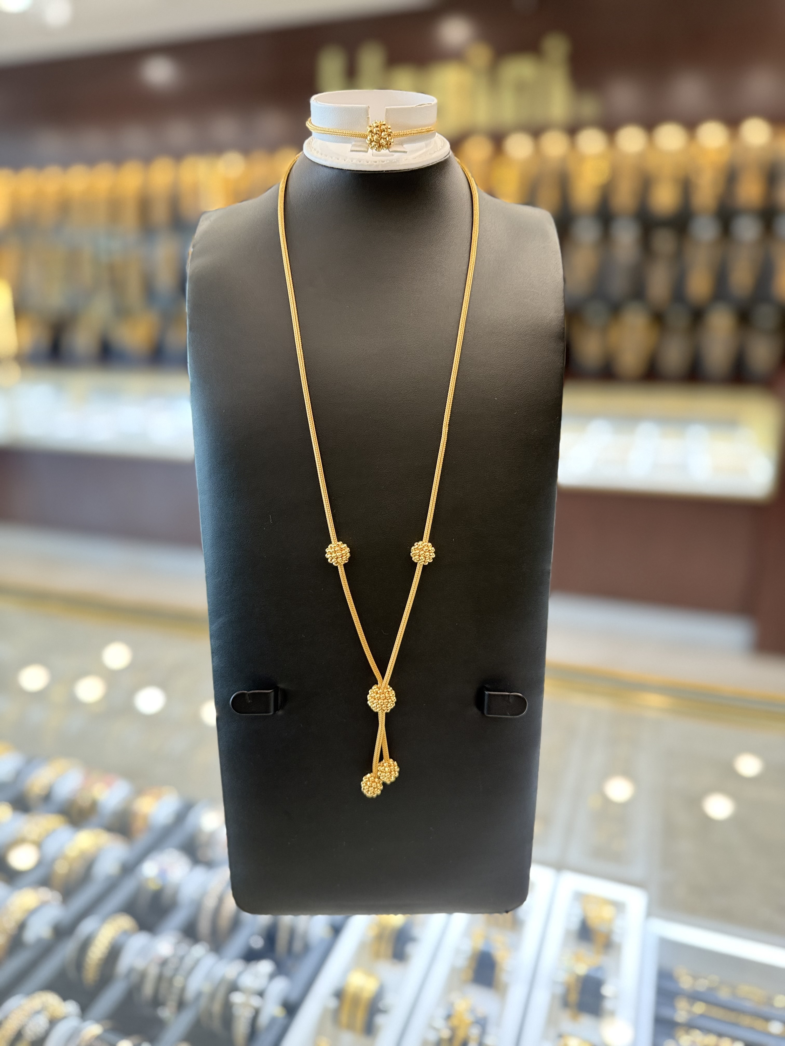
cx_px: 392
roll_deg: -1.2
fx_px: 726
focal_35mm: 24
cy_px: 523
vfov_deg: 71.6
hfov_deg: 56.8
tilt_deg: -15.7
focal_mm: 6.76
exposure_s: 1/120
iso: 400
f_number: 1.78
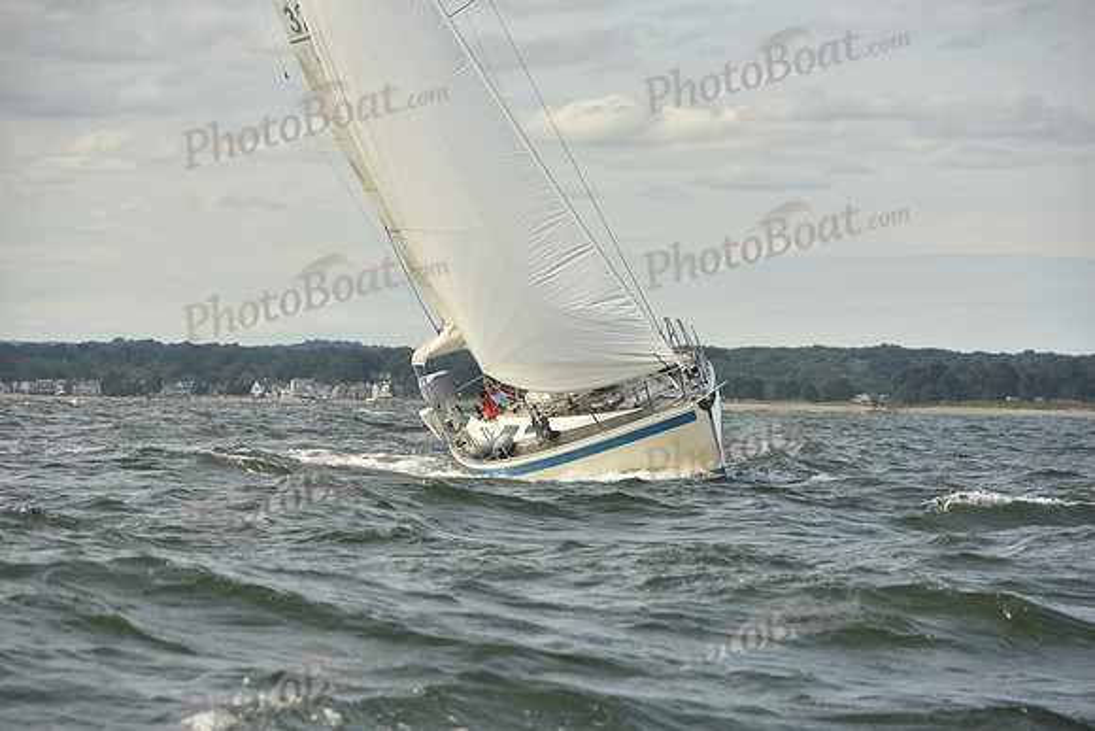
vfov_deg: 6.9
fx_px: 6084
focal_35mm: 200
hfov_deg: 10.3
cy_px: 366
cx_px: 548
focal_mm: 200
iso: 250
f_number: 8
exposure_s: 1/800
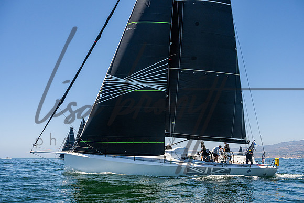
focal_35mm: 30
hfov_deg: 61.3
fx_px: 256
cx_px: 157
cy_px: 109
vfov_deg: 43.1
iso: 500
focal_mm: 28
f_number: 8
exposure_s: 1/2500
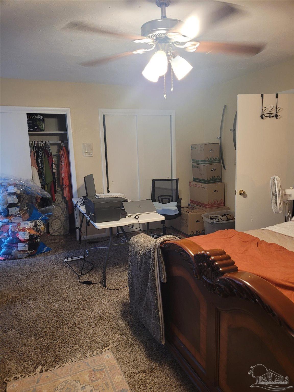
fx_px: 294
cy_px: 196
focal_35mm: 26
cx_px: 147
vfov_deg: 67.3
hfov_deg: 53.1
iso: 250
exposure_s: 1/40
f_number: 1.8
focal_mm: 5.4
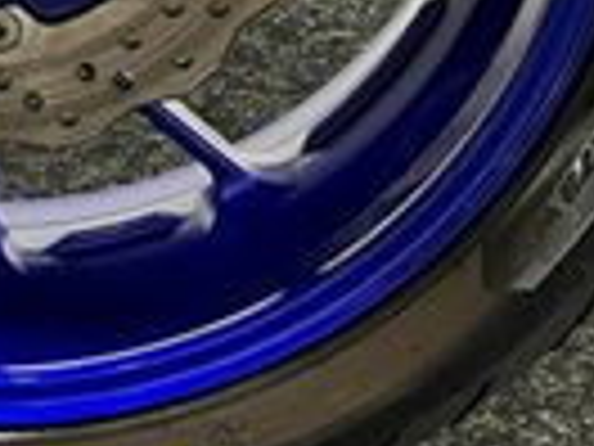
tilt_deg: -20.4
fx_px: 2162
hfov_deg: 15.4
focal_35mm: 126
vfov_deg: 11.2
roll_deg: -0.3
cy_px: -261
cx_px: 45
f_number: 1.6
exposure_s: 1/50
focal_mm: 5.1
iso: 500
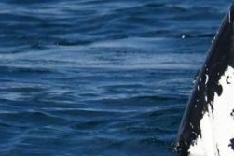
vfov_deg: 0.7
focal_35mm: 1910
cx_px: 361
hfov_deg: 1.1
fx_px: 12406
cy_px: 44
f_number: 6.3
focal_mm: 600
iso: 900
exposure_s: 1/8000
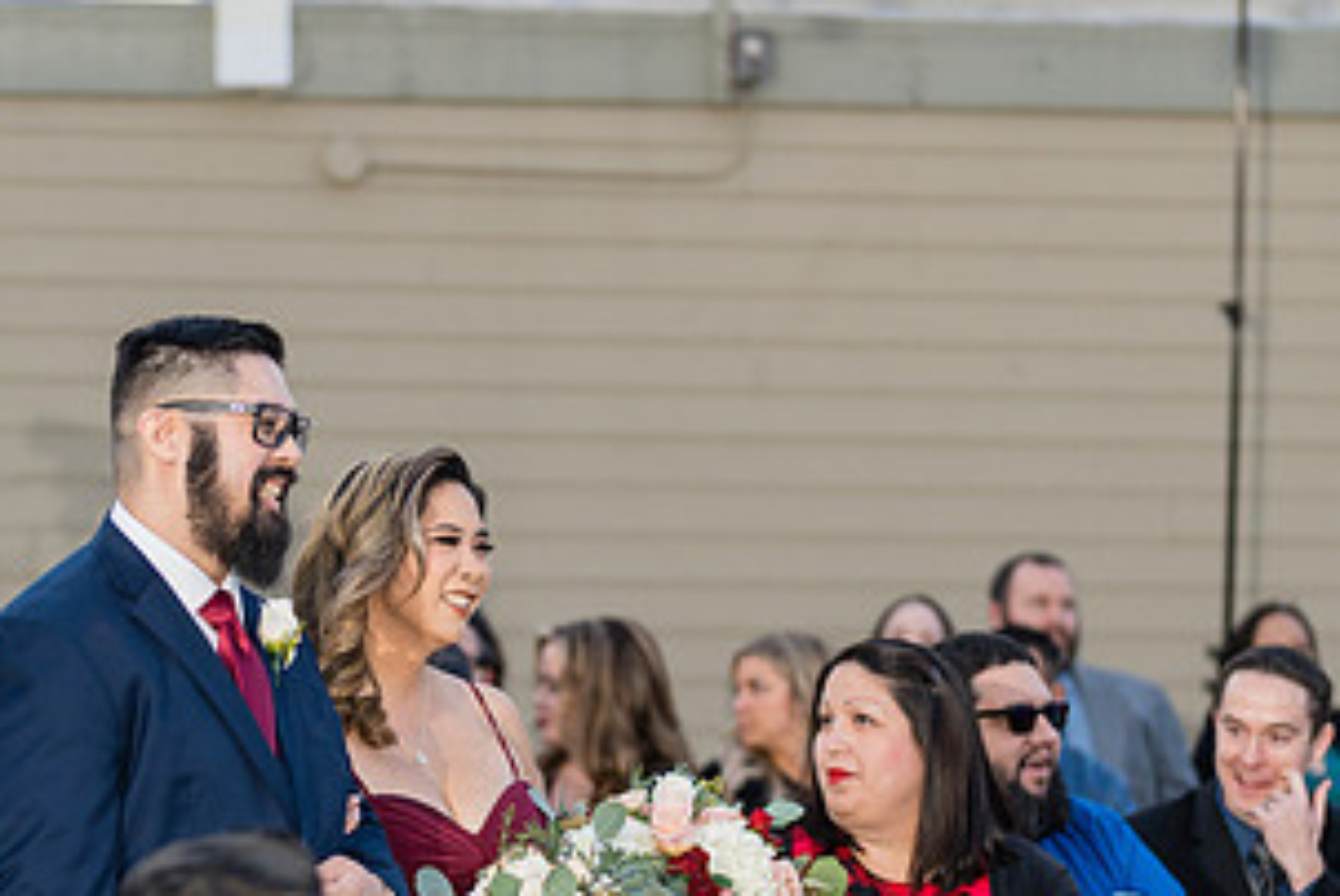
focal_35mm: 144
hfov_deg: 14.2
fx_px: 5365
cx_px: 479
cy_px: 699
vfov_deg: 9.5
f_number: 1.2
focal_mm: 50
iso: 320
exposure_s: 1/250
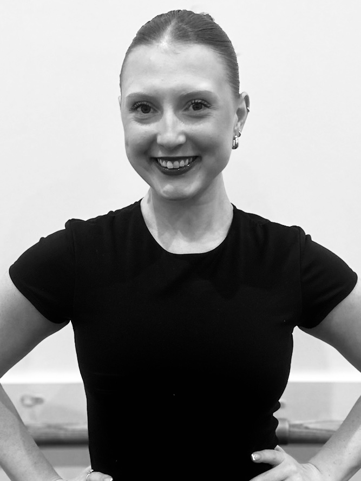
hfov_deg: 53.1
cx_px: 180
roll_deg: -1.3
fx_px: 361
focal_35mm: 26
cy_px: 240
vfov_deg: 67.3
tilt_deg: -17.1
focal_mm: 5.7
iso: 200
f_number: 1.5
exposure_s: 1/60
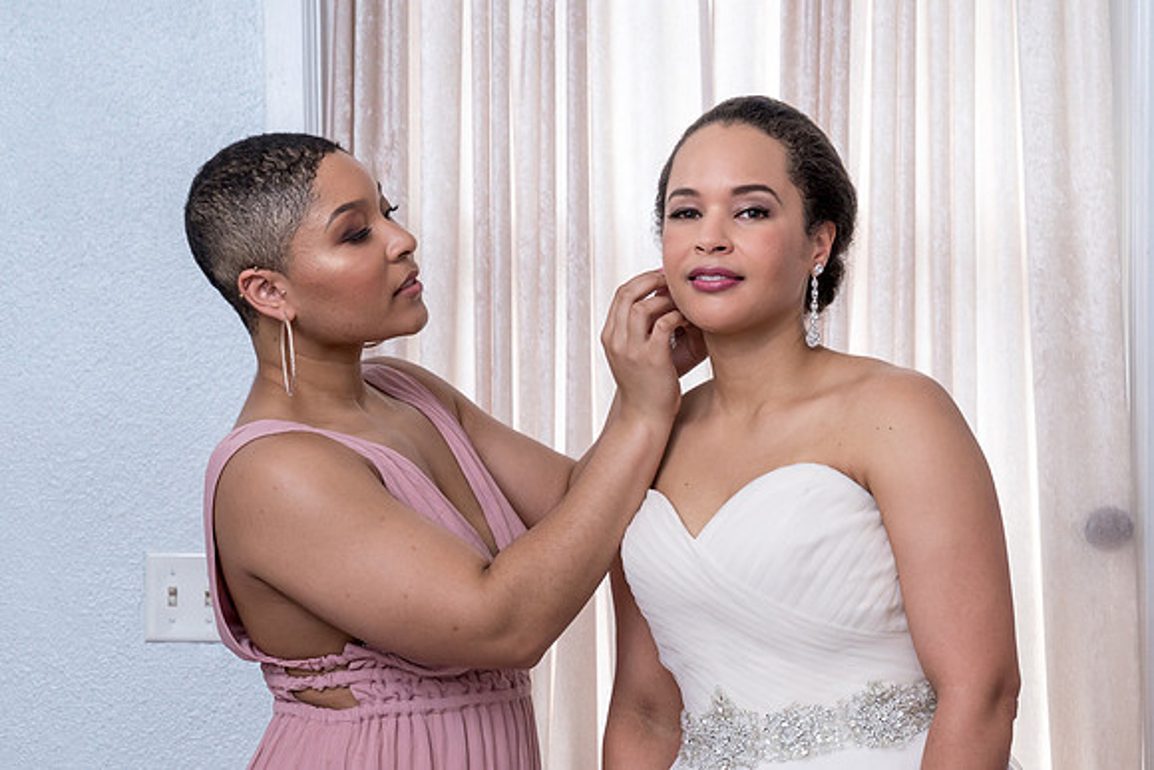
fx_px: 3165
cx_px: 589
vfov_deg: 13.8
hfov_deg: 20.7
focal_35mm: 99
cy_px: 576
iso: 1250
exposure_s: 1/160
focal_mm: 56
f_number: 6.3
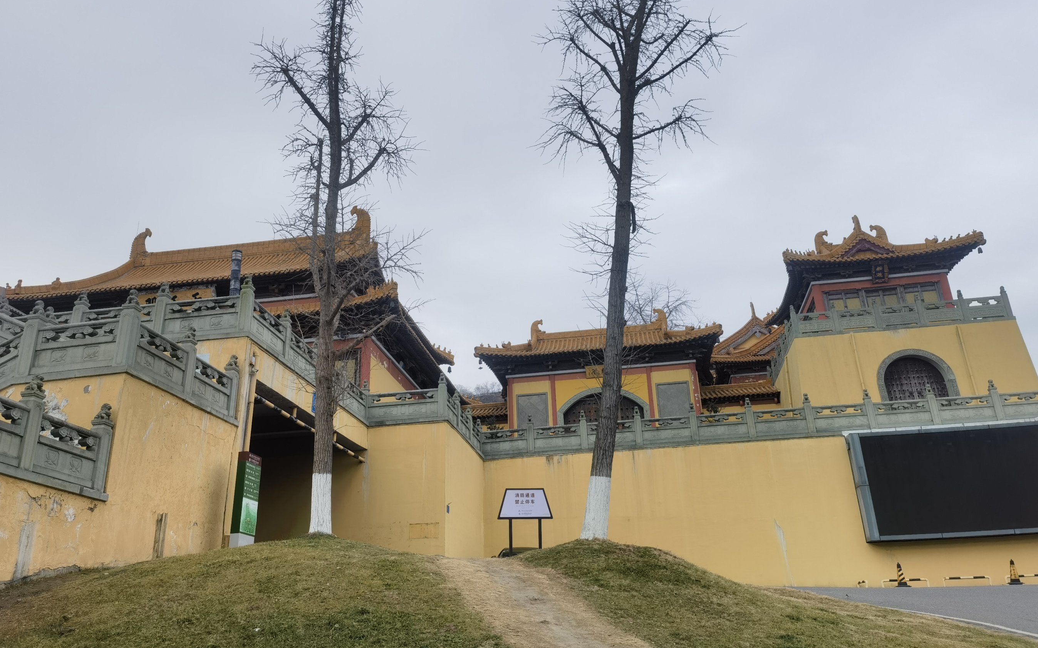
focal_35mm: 29
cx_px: 523
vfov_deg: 43.1
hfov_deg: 64.6
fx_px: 820
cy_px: 321
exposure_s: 1/588
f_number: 1.9
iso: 50
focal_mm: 6.67
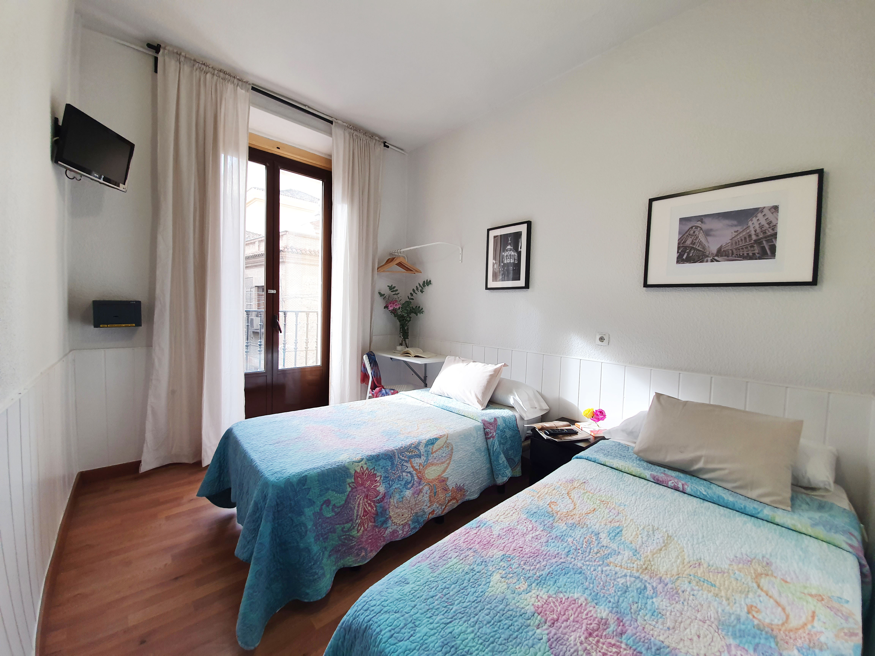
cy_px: 328
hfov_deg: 106.2
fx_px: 329
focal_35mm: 13
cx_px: 438
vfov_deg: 89.9
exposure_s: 1/100
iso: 64
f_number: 2.2
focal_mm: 1.8
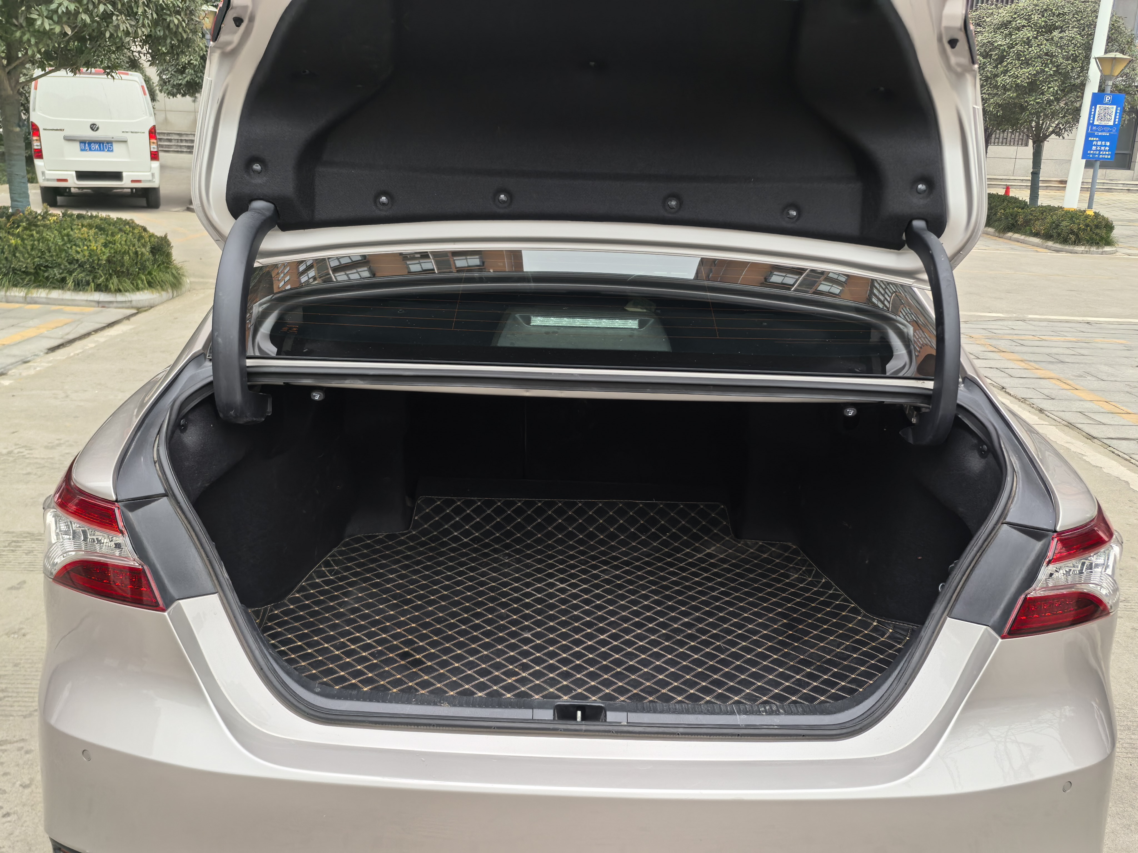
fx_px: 1019
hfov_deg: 58.4
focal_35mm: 31
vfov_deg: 45.4
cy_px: 426
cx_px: 569
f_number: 1.4
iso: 50
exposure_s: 1/355
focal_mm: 5.75
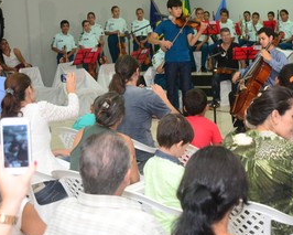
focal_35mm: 74
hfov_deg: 25.3
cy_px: 78
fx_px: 640
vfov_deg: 20.7
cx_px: 234
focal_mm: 31
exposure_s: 1/60
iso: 1600
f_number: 4
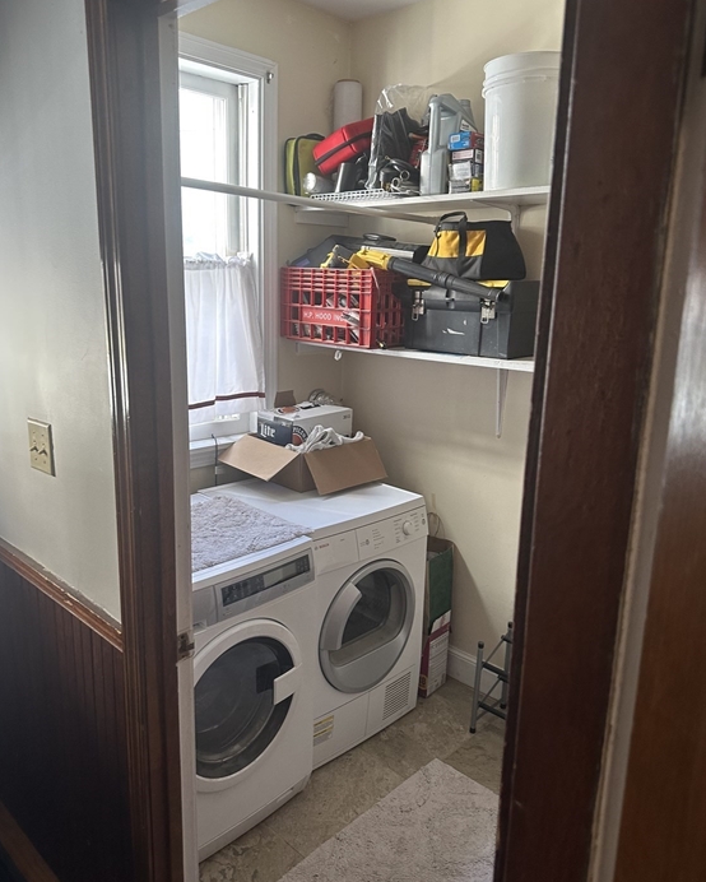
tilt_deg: -11.6
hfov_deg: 54.9
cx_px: 344
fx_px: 679
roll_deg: -1.3
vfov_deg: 66.0
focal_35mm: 26
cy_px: 431
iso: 250
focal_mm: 6.86
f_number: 1.78
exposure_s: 1/77
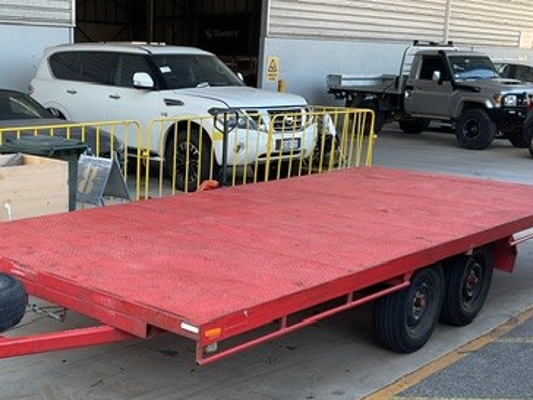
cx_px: 132
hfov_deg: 36.6
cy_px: 262
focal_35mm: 51
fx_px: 785
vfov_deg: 28.4
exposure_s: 1/122
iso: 16
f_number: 1.8
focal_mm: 3
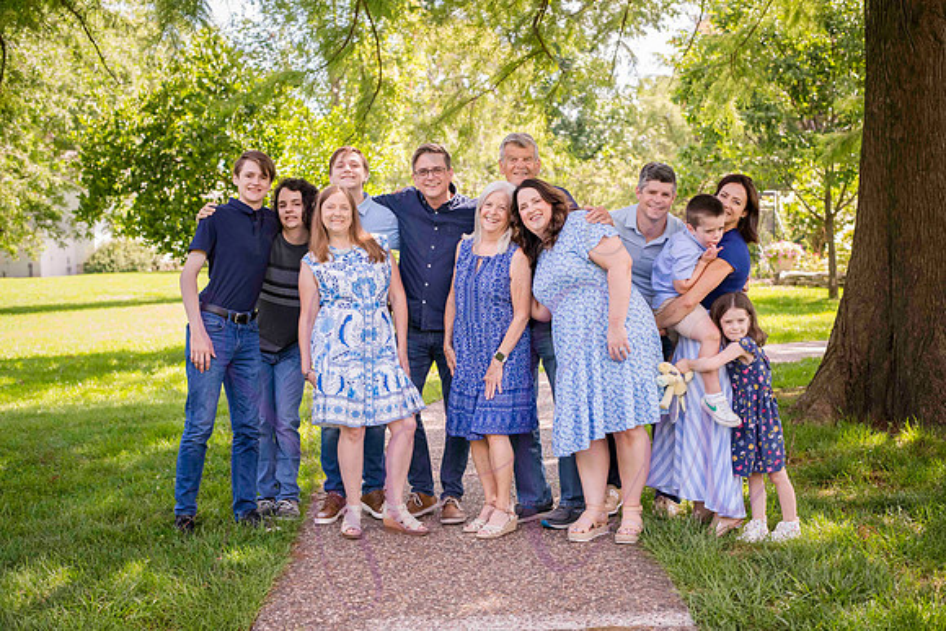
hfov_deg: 39.6
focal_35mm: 50
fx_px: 1314
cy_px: 316
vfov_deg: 27.0
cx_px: 473
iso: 400
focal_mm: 50
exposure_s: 1/320
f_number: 4
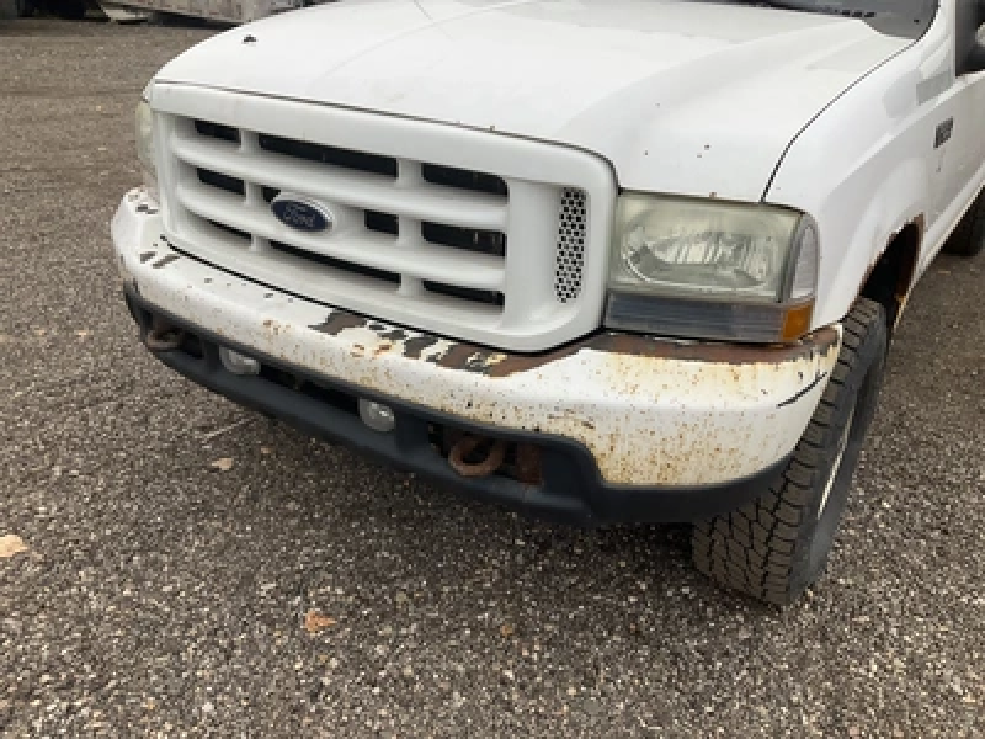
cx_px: 492
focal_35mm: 29
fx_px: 825
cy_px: 370
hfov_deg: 61.7
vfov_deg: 48.2
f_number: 1.8
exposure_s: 1/419
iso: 25
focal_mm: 3
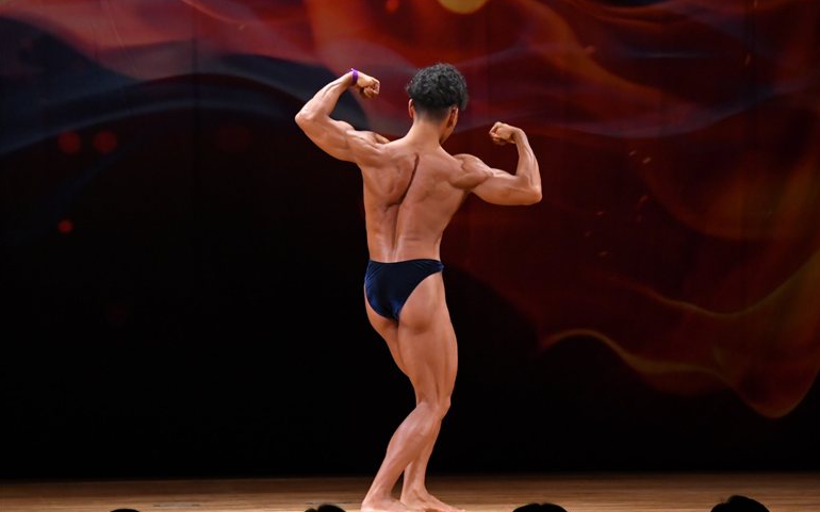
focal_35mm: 246
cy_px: 265
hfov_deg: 8.5
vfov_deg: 5.3
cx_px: 411
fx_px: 5497
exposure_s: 1/400
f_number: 5.6
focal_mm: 160
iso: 4000
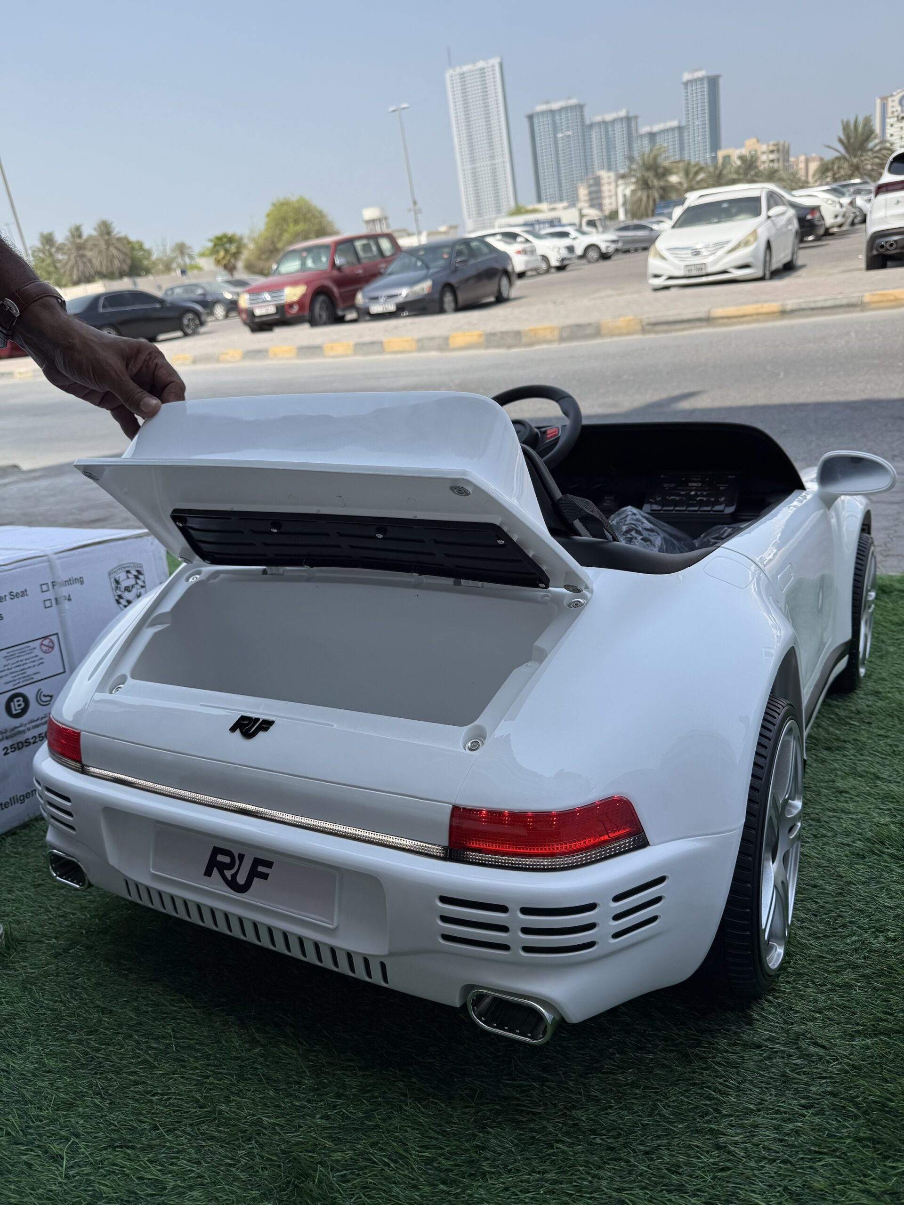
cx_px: 452
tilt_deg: -20.1
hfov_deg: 56.8
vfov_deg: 71.6
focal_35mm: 24
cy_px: 602
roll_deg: +8.7
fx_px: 836
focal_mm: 6.76
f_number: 1.78
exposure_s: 1/3021
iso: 80
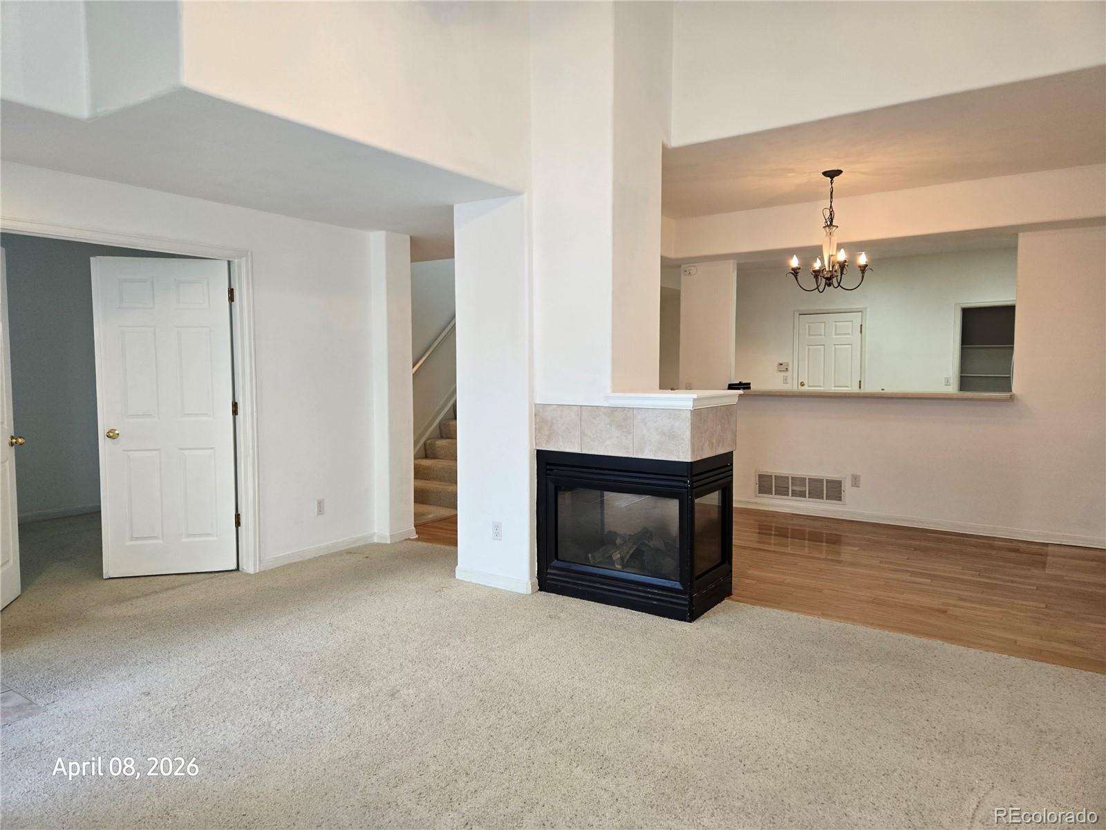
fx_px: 735
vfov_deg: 58.9
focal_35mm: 23
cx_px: 553
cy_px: 415
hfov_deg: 73.9
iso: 160
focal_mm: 5.4
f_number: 1.8
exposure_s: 1/120
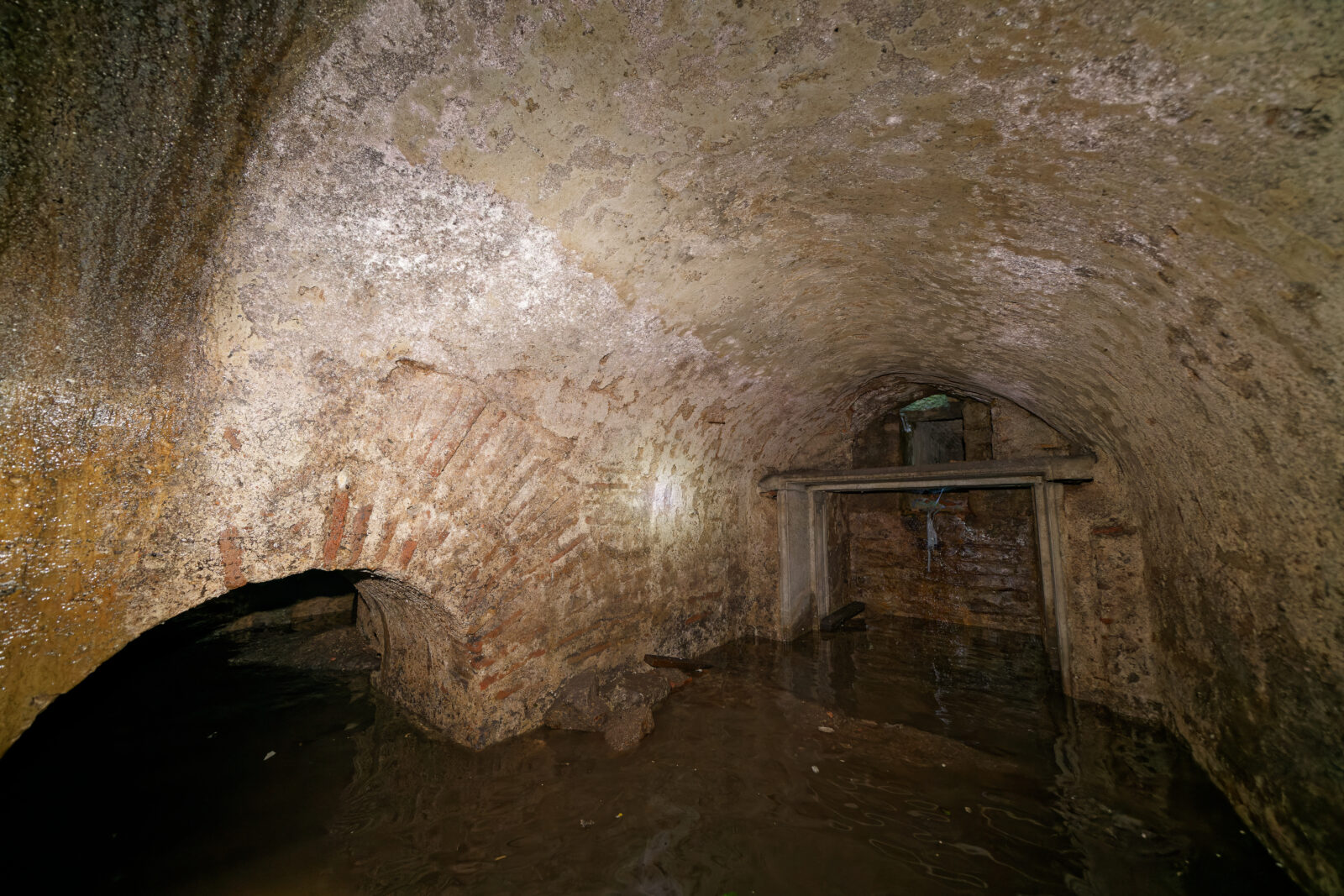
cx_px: 672
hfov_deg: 112.6
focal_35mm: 12
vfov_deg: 90.0
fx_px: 448
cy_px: 448
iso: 1600
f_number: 4
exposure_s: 1/60
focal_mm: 12
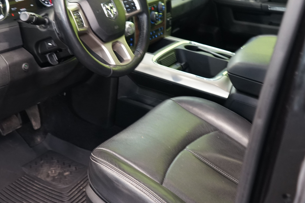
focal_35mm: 48
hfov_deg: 40.8
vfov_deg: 27.5
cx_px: 113
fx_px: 407
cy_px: 42
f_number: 3.5
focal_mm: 28
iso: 1250
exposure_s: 1/30
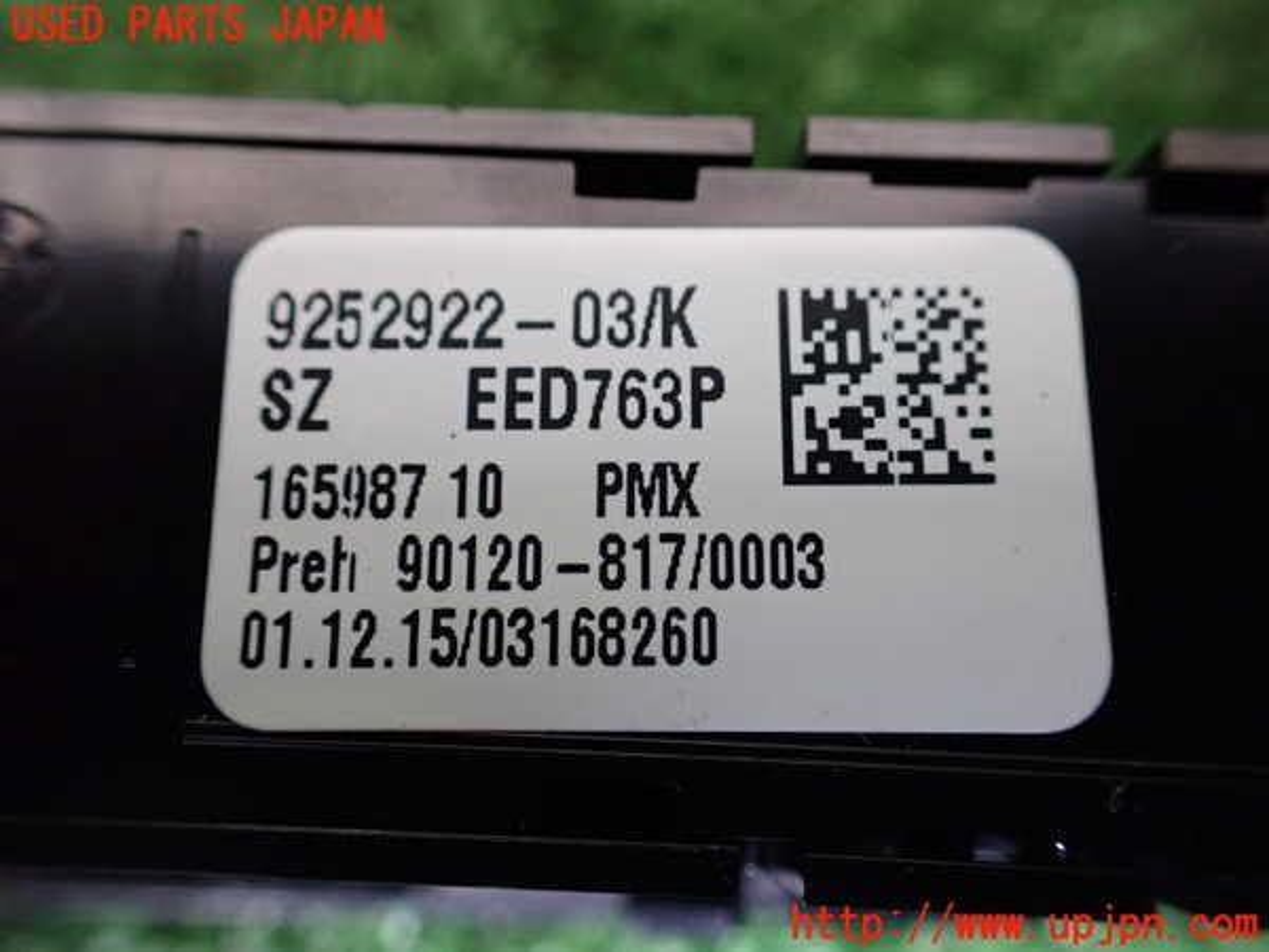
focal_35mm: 30
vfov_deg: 46.8
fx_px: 1100
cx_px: 634
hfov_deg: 60.0
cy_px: 476
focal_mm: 5.4
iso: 640
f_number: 2.3
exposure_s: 1/125
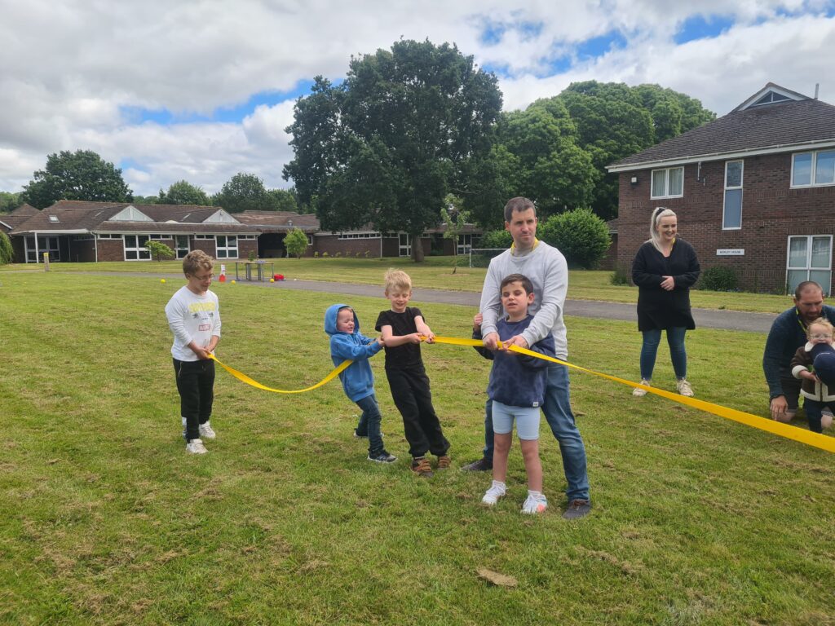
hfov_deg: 67.3
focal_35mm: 26
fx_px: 627
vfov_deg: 53.1
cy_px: 313
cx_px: 418
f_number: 1.8
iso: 50
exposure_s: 1/2072
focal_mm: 5.4
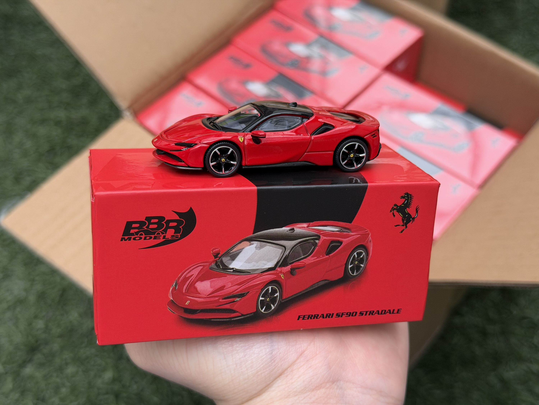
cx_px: 270
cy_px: 202
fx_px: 747
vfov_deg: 30.3
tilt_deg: -52.5
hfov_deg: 39.7
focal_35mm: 48
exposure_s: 1/296
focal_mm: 6.76
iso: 64
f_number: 1.78
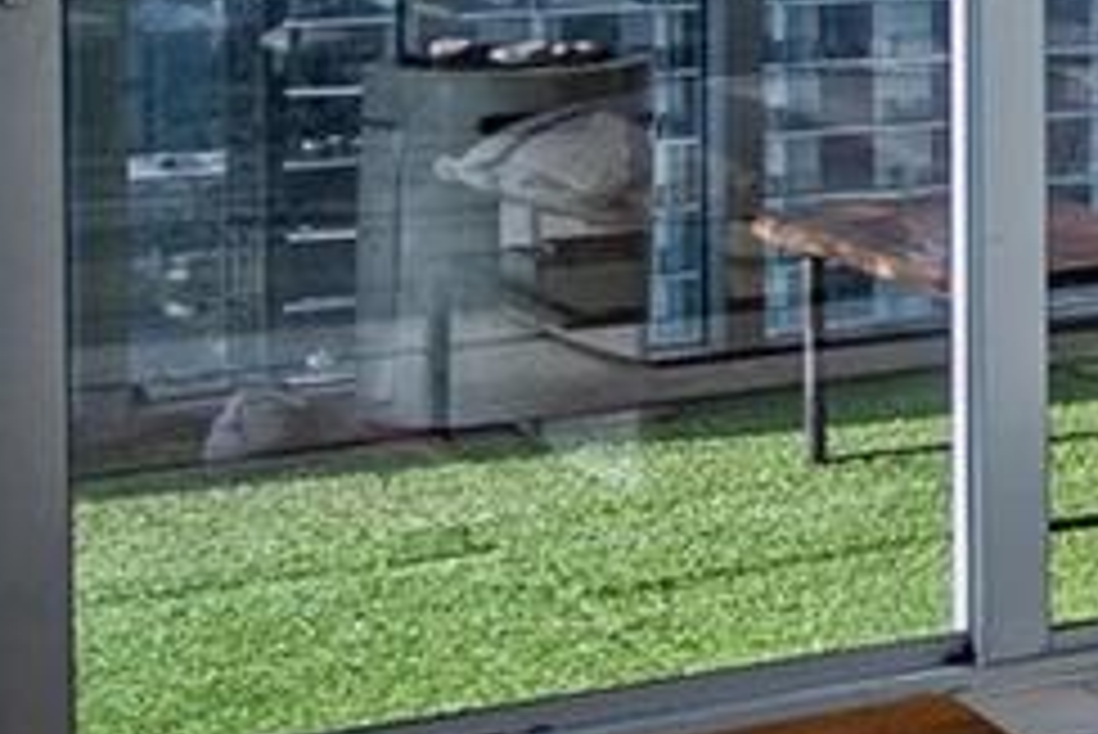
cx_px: 3488
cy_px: -225
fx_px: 3601
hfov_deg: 10.5
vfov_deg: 11.3
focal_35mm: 118
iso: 100
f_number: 5
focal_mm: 9
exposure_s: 1/100
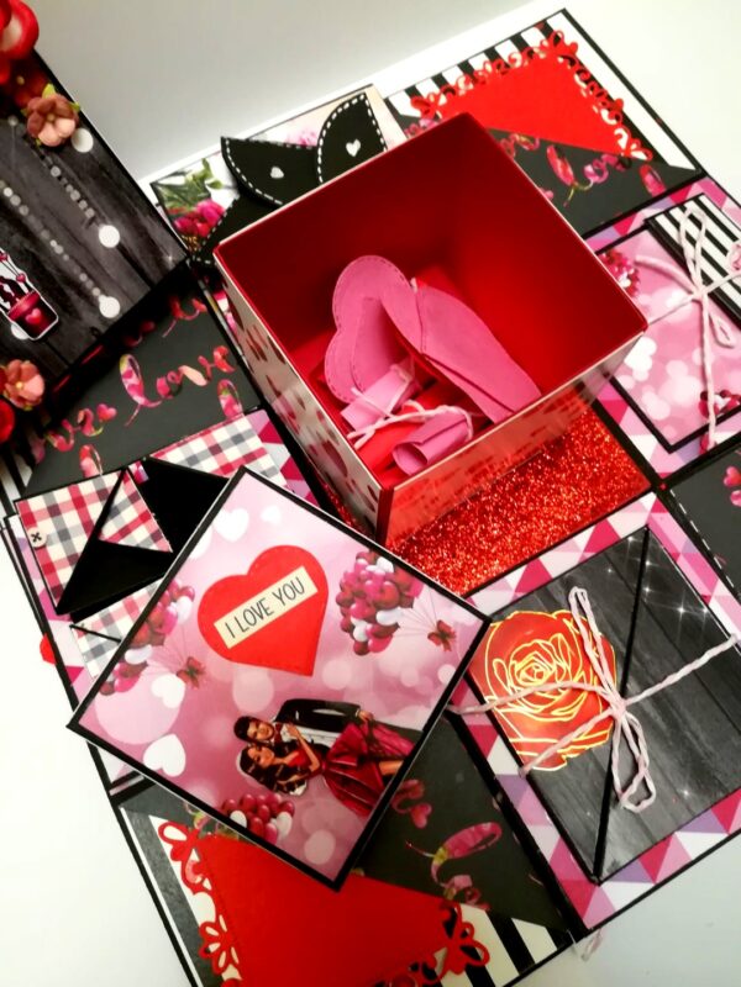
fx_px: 742
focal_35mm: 26
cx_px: 370
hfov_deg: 53.1
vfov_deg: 67.3
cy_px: 494
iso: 320
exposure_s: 1/25
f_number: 2.2
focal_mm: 3.83
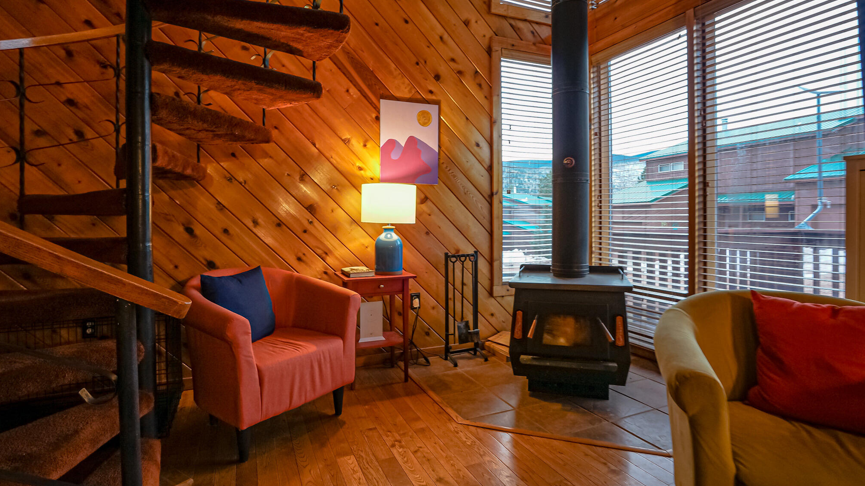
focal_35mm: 17
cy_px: 236
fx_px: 390
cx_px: 436
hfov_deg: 95.9
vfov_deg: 63.9
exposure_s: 1/2
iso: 400
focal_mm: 16
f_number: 13
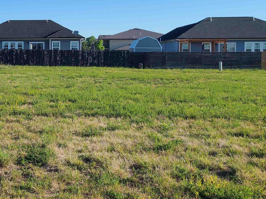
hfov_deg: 35.0
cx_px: 33
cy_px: 62
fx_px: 400
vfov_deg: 27.8
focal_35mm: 52
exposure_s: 1/1834
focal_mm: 5.4
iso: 40
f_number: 1.8
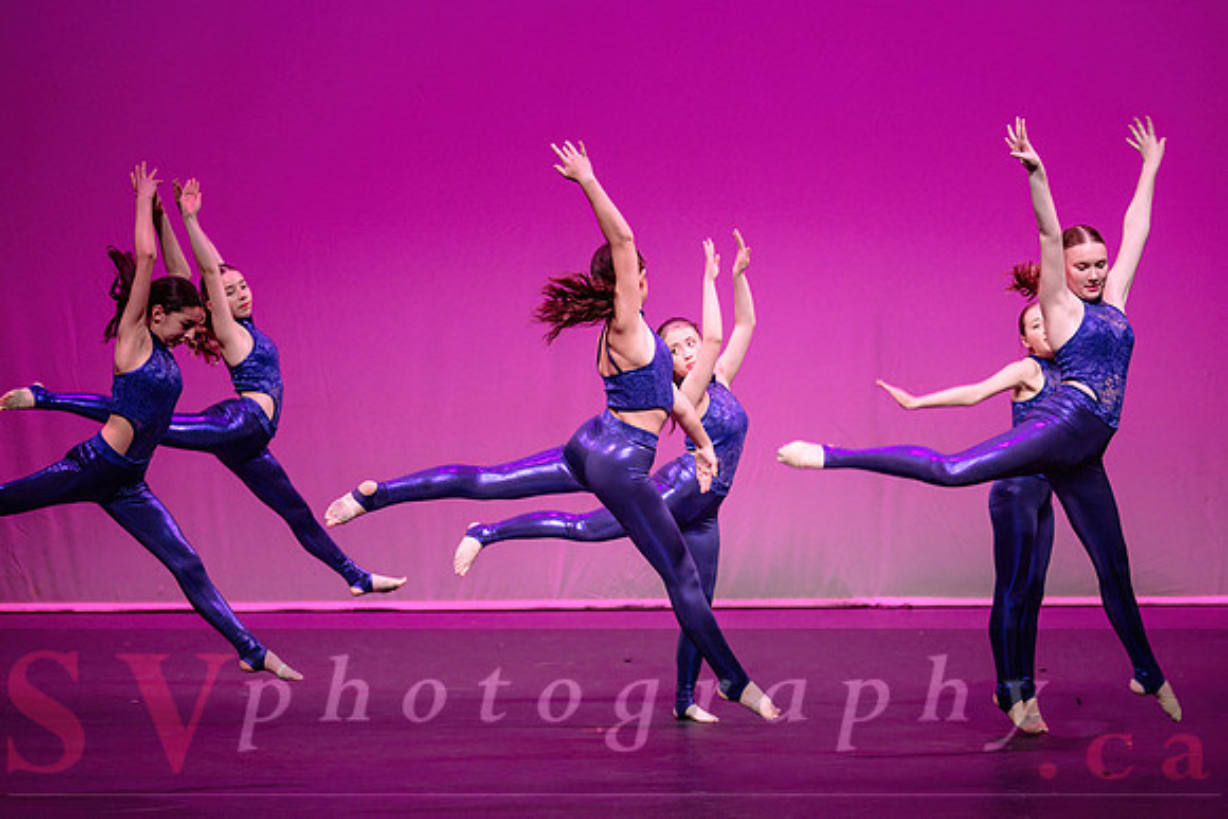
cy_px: 432
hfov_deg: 14.1
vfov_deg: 9.4
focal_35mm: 146
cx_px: 707
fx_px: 4970
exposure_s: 1/400
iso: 1600
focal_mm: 125
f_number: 2.8
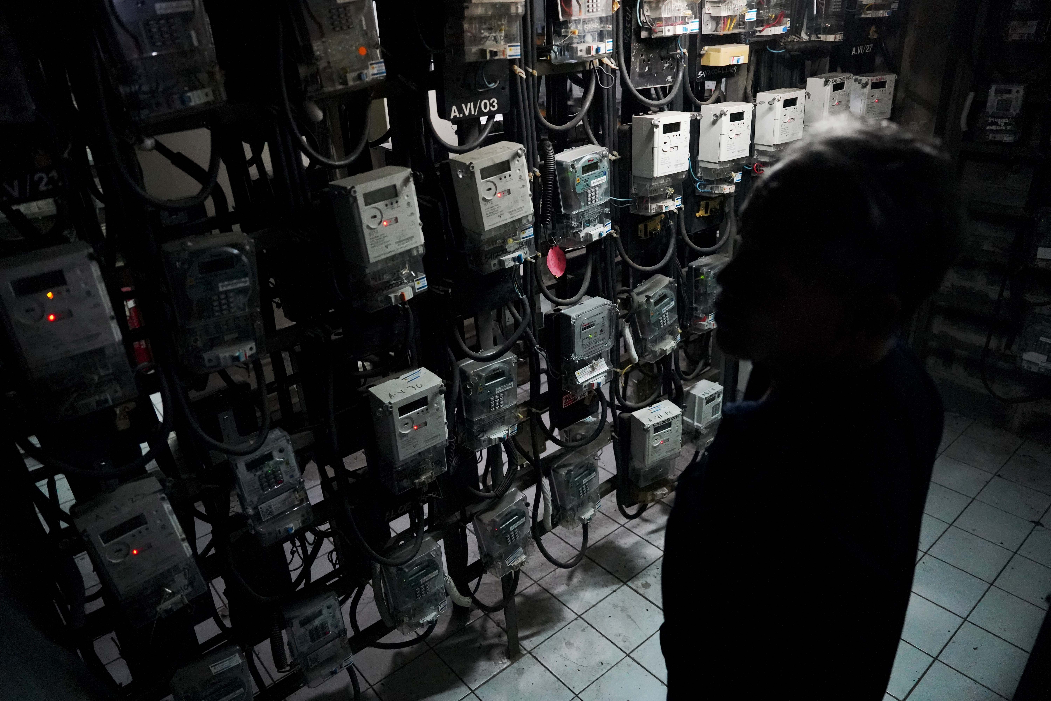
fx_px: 701
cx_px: 526
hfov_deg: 73.7
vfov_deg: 53.1
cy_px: 350
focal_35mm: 24
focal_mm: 24
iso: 12800
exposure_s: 1/200
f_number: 2.8
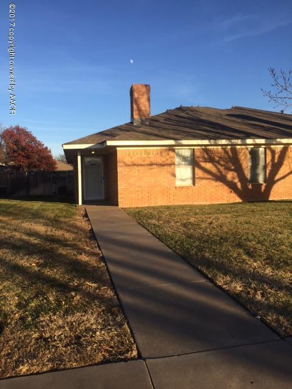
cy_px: 194
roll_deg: +1.9
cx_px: 146
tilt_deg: -2.7
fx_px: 326
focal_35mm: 29
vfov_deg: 61.7
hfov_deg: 48.2
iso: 32
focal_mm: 4.15
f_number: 2.2
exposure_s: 1/920
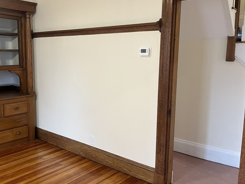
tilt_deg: -7.4
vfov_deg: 40.7
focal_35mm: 35
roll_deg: +0.3
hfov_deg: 52.2
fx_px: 248
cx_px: 97
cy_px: 91
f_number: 1.6
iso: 160
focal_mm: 5.1
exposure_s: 1/60
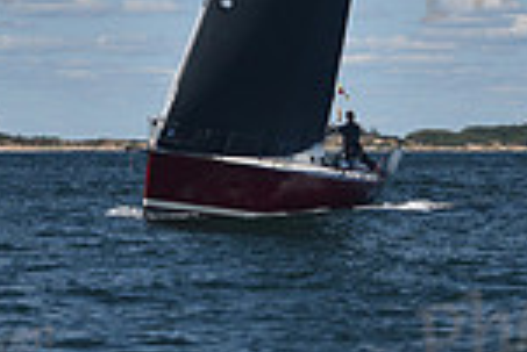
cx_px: 237
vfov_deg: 4.2
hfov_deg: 6.3
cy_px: -200
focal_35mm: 326
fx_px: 4777
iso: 250
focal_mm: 85
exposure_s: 1/1600
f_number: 5
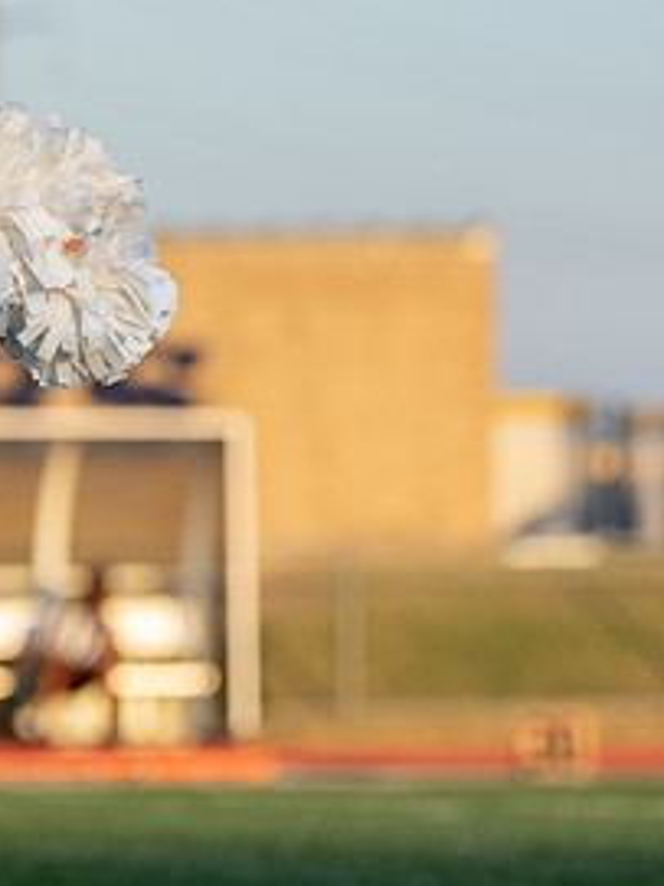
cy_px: 277
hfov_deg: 3.6
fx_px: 10674
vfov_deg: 4.8
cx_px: -181
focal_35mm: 417
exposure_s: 1/2500
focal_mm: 144
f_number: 2.8
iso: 500
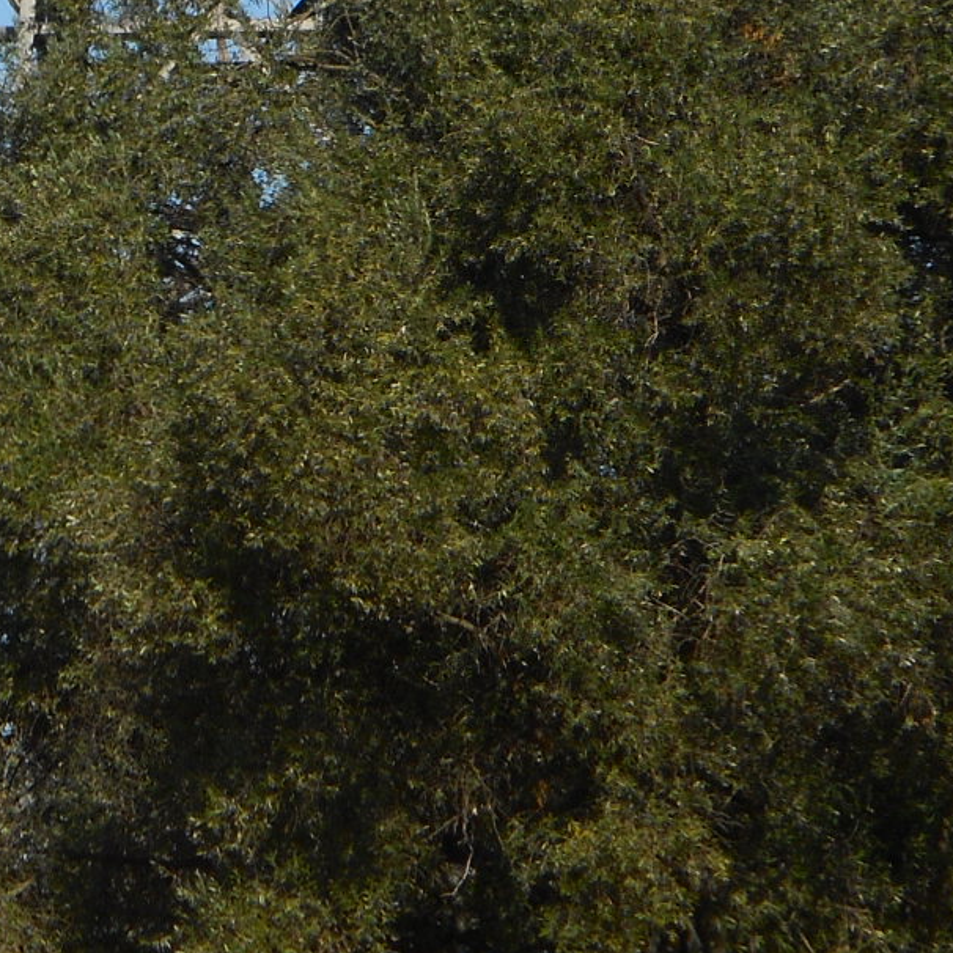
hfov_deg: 3.9
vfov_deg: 3.9
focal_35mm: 444
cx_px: -269
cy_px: 244
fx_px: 13829
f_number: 6.1
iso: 80
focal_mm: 23.9
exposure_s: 1/400
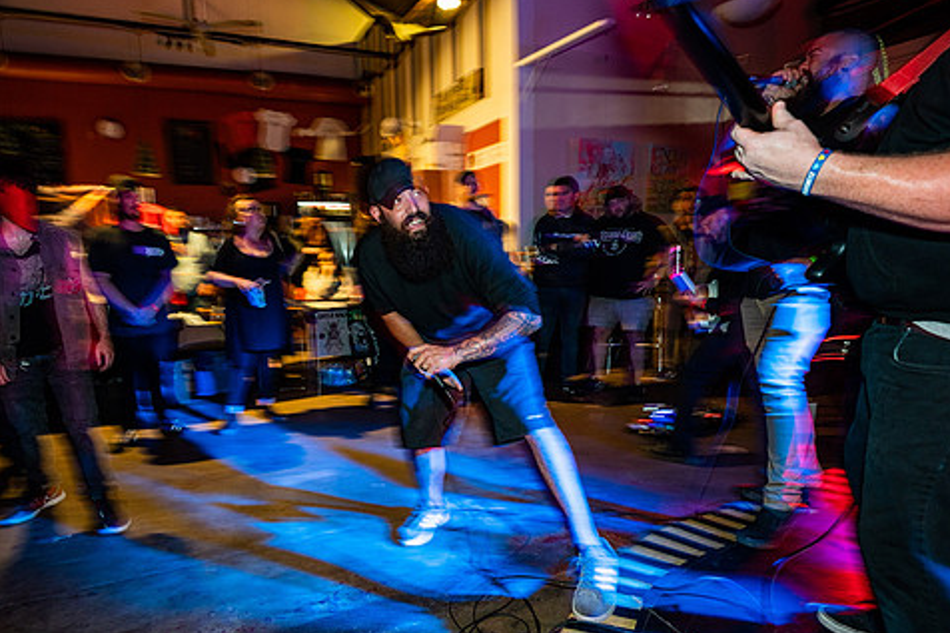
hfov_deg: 86.7
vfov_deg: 64.5
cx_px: 432
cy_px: 325
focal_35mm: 19
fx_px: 501
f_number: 2.8
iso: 320
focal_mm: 14
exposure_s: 1/10
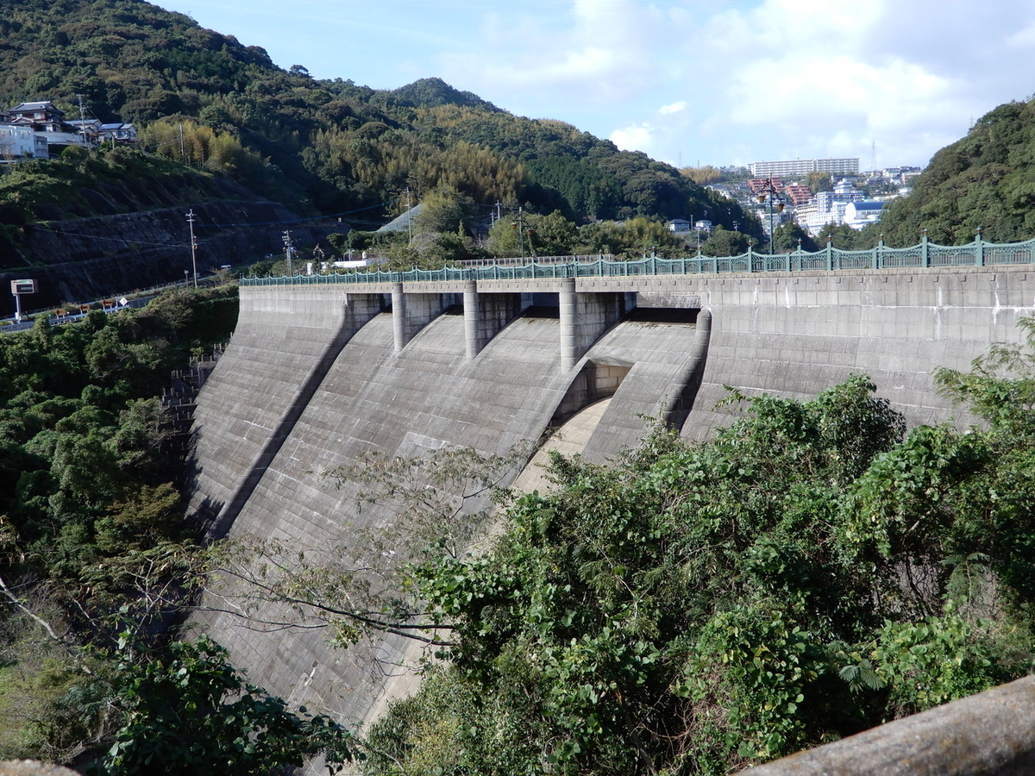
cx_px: 518
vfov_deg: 37.7
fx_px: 1136
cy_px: 388
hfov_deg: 49.0
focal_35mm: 38
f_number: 4
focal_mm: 6.8
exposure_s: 1/500
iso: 80
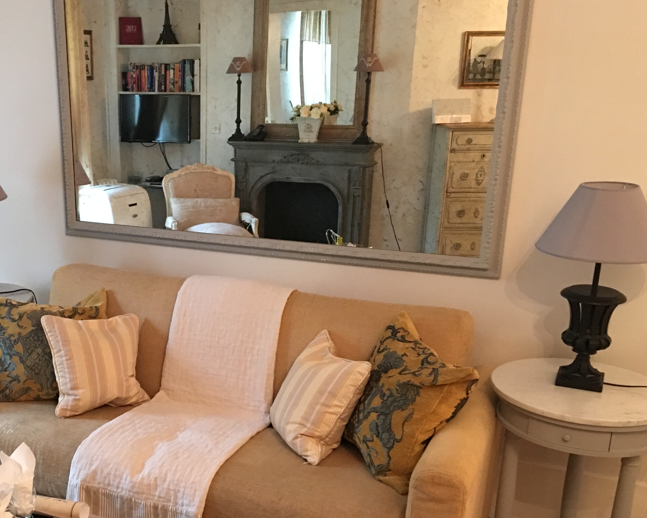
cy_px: 344
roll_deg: +0.1
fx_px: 804
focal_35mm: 42
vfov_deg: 35.3
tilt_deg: -16.6
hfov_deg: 43.2
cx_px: 217
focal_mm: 4.15
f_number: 2.2
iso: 160
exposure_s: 1/8
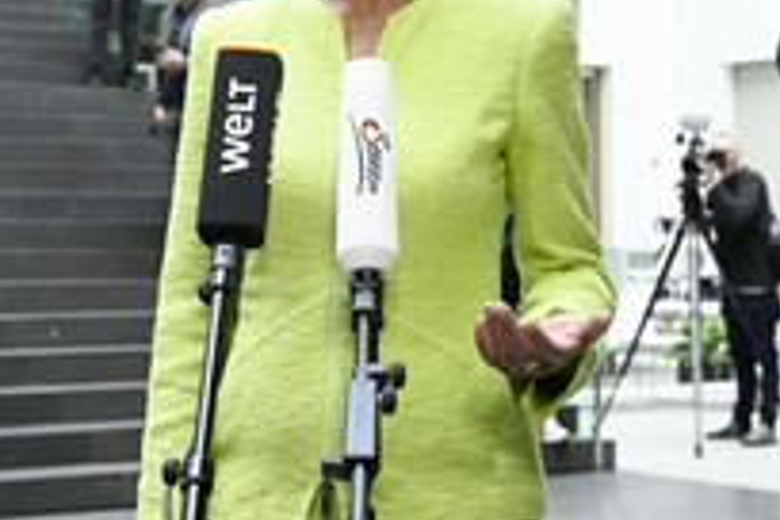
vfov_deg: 16.2
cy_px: 206
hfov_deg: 24.2
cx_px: 419
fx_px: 1820
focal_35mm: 84
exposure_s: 1/500
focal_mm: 38
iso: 5000
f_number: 5
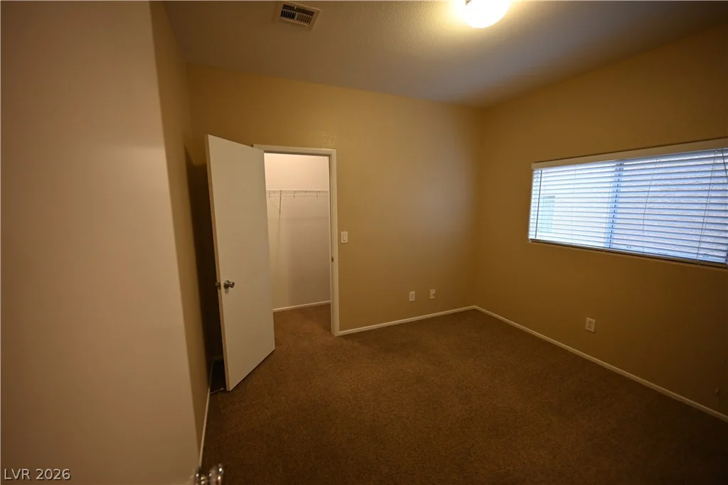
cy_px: 242
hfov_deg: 104.2
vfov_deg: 81.2
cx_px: 364
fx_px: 283
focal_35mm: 14
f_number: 2.8
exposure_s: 1/125
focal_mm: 14
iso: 1400
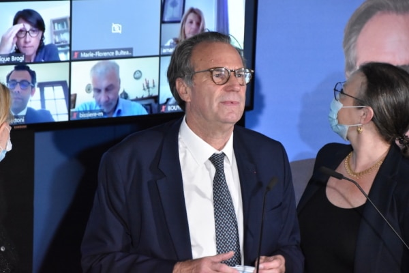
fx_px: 2300
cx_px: 204
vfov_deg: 6.8
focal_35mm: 202
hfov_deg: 10.2
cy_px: 136
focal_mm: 135
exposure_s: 1/200
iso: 4500
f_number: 6
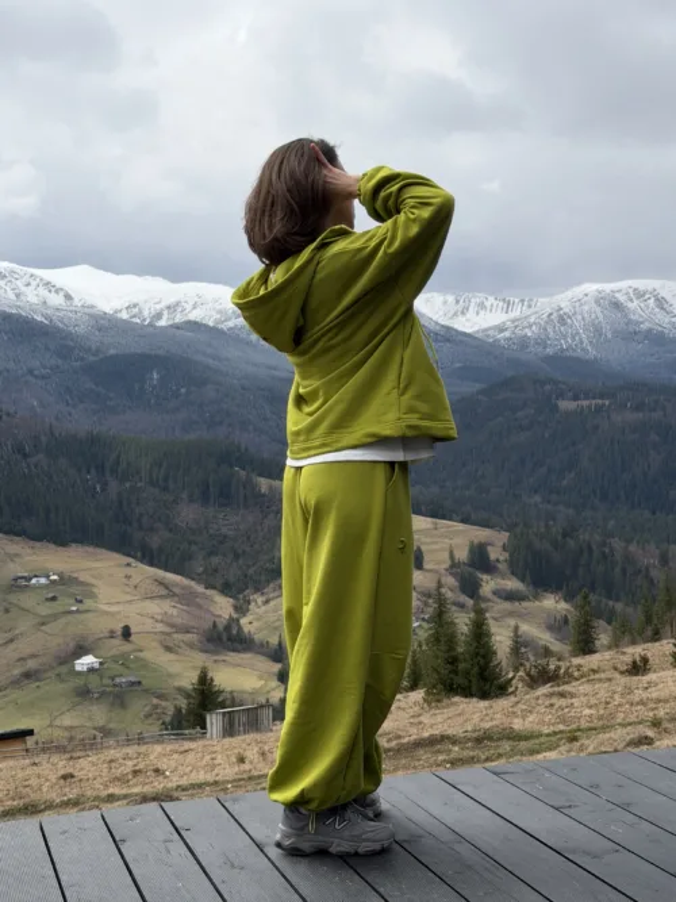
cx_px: 338
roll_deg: +3.2
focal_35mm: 48
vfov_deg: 39.7
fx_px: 1250
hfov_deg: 30.3
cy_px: 451
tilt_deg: -1.6
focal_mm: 6.76
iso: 80
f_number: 1.78
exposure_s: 1/4329
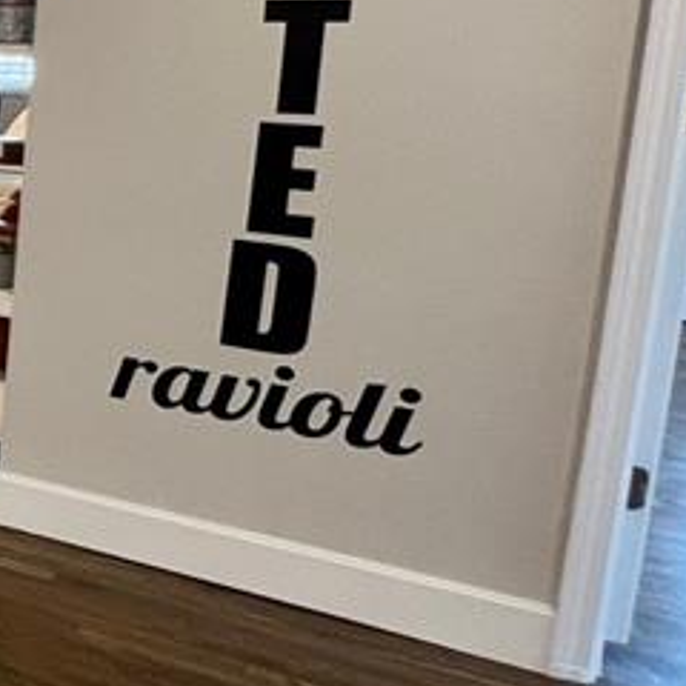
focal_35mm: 49
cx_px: -695
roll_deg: +0.3
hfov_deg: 19.2
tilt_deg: -9.1
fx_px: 1099
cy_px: 183
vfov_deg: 34.1
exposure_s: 1/60
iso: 160
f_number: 1.8
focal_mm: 1.57
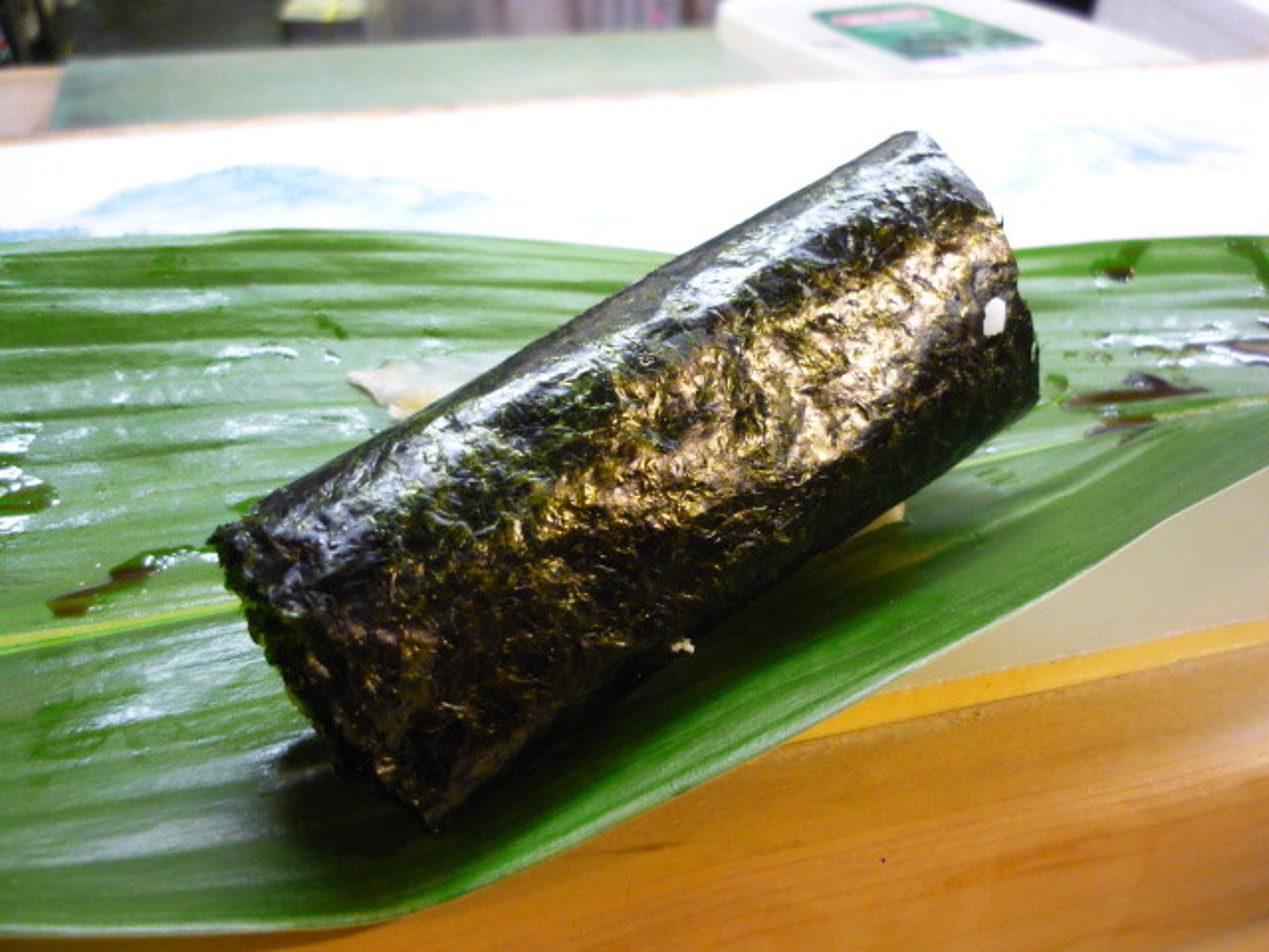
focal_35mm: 33
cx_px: 634
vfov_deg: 42.9
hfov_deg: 55.4
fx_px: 1210
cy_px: 476
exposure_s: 1/15
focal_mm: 5.5
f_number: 2.8
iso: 400
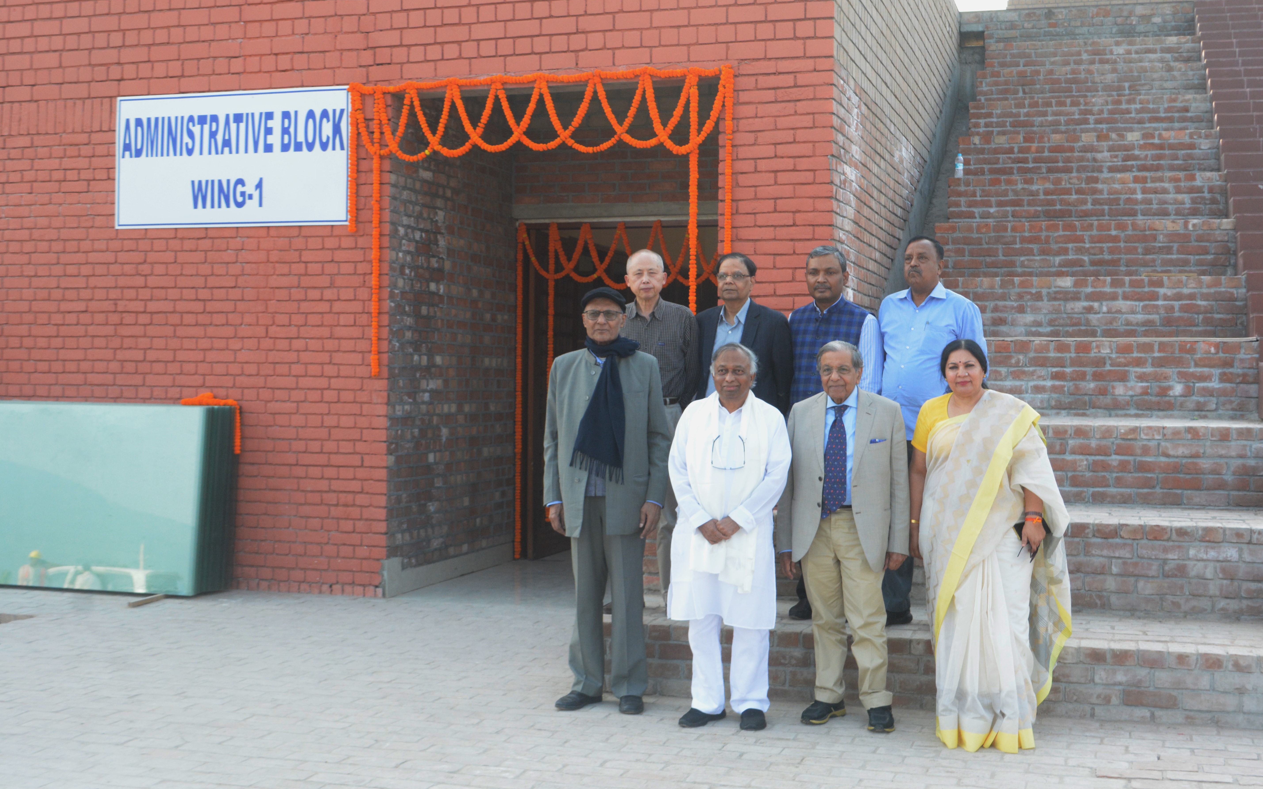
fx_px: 1549
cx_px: 660
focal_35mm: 45
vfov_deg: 28.6
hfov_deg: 44.3
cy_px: 377
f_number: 10
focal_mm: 28
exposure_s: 1/400
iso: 1600
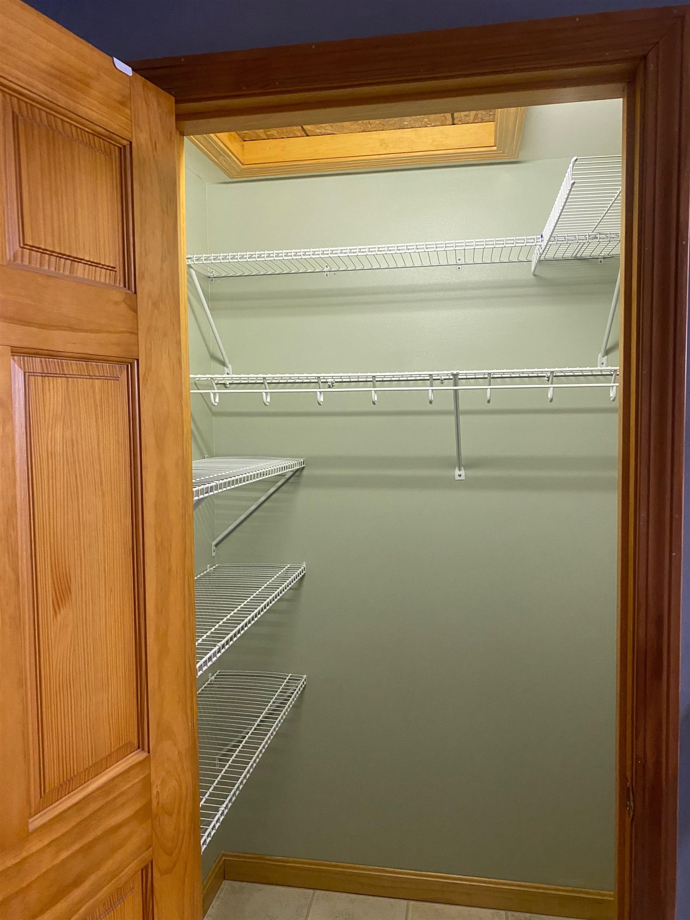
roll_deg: +0.7
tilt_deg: -2.8
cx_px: 345
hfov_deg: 53.1
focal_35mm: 26
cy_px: 460
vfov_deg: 67.3
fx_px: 691
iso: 400
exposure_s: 1/60
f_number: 1.8
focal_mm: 4.25
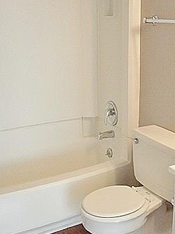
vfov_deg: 38.2
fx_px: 337
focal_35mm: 50
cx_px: 140
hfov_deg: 28.5
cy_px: 122
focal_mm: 4.65
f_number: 2.6
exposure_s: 1/60
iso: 400
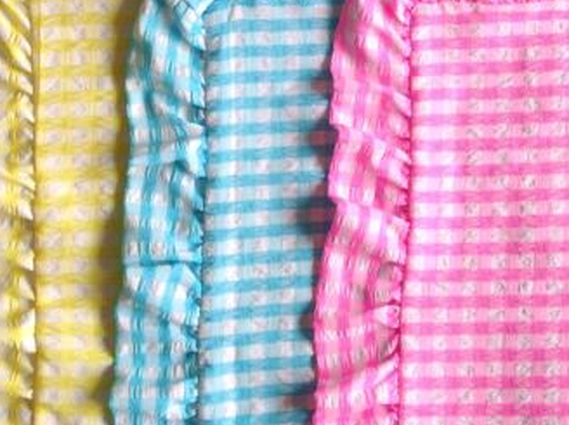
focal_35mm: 72
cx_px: 410
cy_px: 97
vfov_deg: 20.2
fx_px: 1182
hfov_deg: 26.8
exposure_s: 1/272
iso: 50
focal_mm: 4.28
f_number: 2.4
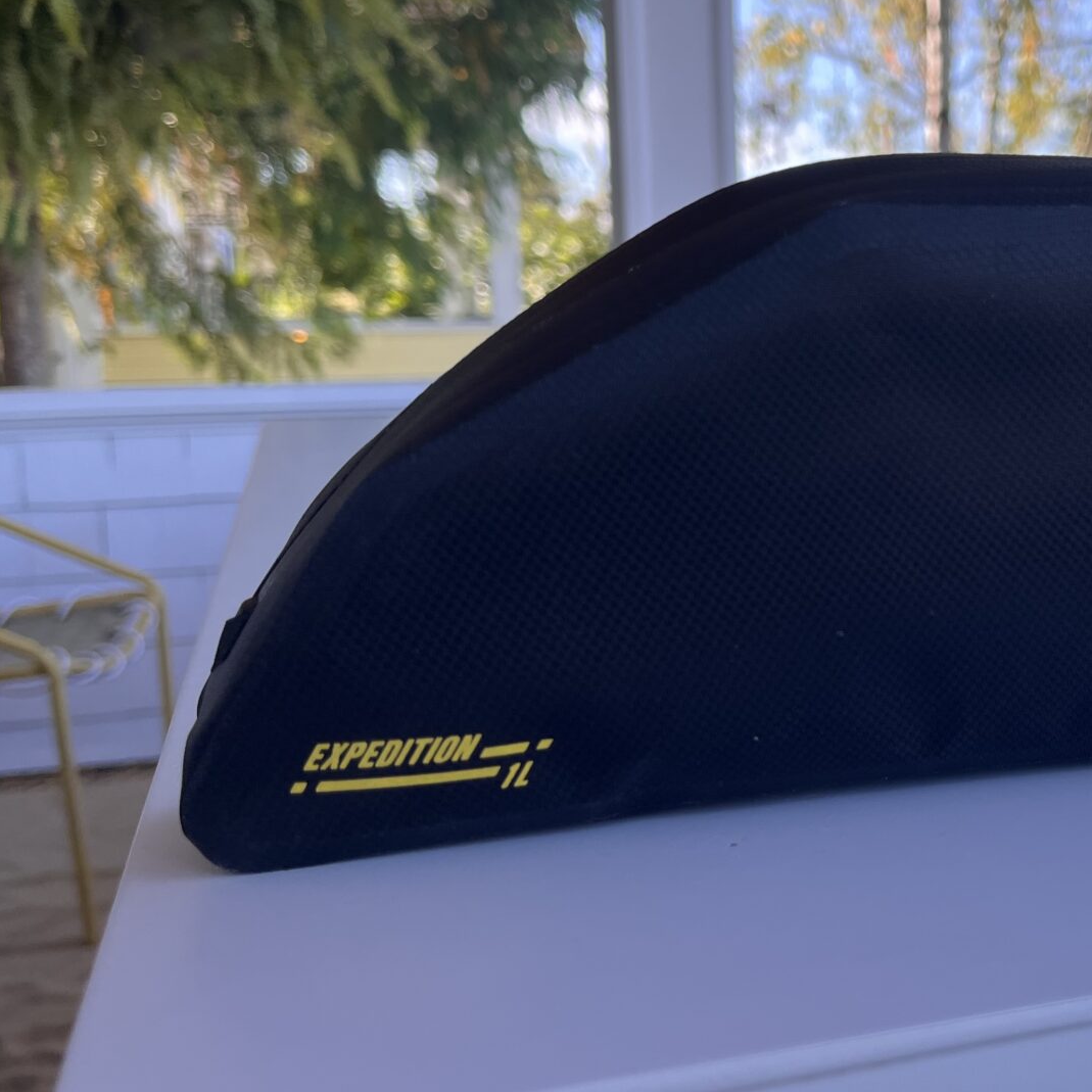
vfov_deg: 39.1
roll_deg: +1.5
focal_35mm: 43
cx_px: 921
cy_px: 502
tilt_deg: -8.5
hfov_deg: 37.3
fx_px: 1535
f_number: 1.6
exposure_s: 1/680
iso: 50
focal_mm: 5.1
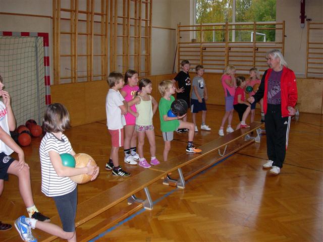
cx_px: 162
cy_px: 121
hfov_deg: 49.0
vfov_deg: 37.7
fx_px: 355
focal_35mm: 38
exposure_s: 1/161
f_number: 2.8
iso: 200
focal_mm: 7.8
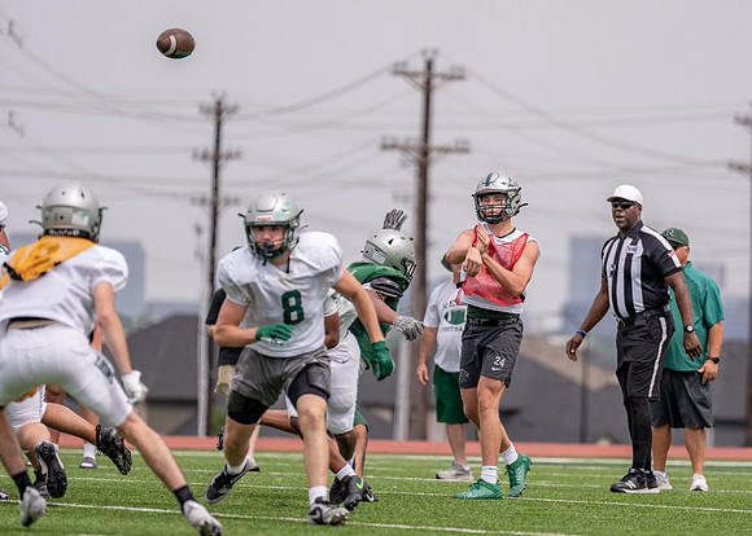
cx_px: 444
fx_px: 5853
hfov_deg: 7.3
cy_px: 272
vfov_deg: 5.3
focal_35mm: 274
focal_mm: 200
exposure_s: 1/4000
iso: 250
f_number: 2.8
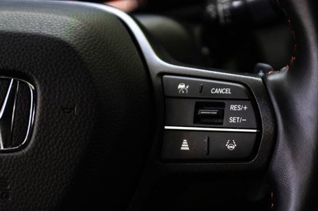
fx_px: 1289
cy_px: 120
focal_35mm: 146
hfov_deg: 14.1
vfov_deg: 9.4
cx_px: 180
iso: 640
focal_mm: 70
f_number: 3.2
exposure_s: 1/200
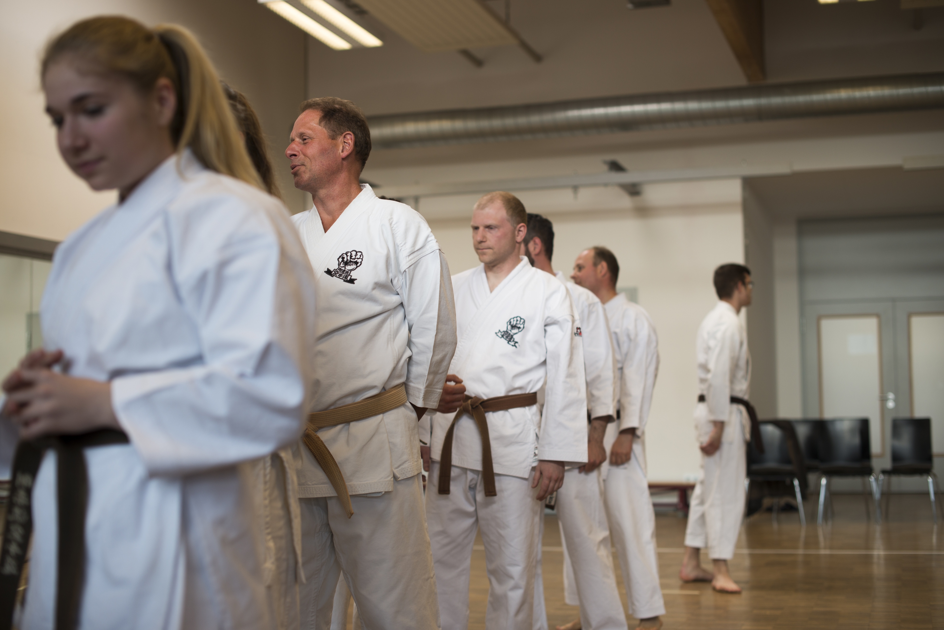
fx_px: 1311
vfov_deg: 27.0
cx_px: 472
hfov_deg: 39.6
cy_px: 315
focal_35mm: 50
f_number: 2.8
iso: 100
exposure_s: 1/200
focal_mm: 50
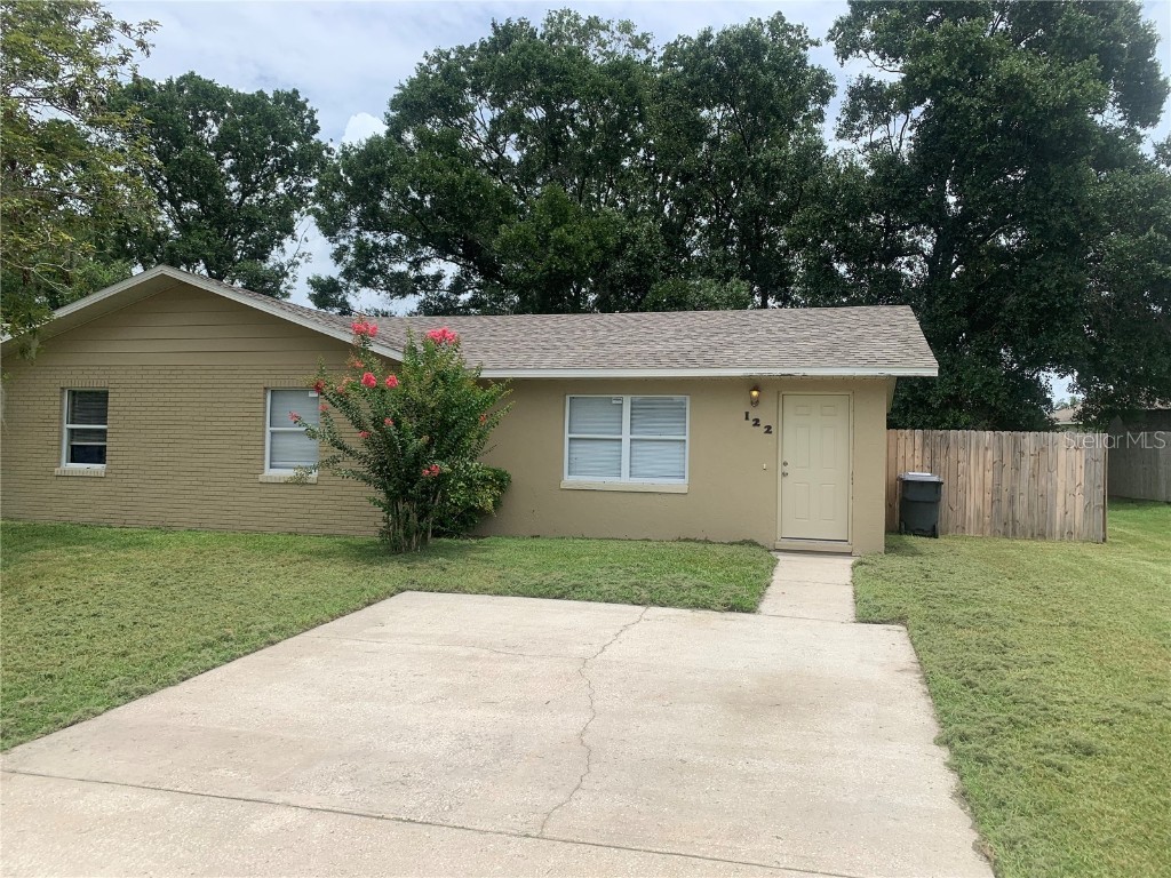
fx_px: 880
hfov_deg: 67.3
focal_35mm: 26
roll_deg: -0.7
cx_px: 586
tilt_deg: -0.3
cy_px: 439
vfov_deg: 53.1
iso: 25
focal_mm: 4.25
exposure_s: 1/2915
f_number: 1.8
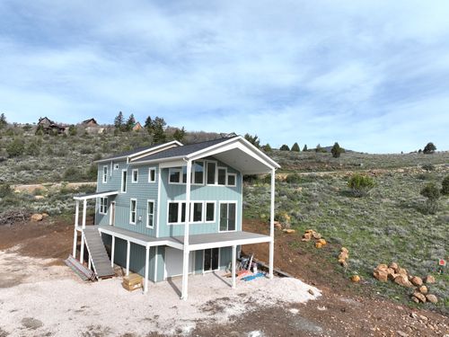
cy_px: 168
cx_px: 224
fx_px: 311
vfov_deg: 56.8
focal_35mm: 24
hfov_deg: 71.6
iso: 100
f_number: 2.8
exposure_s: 1/2000
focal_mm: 12.29
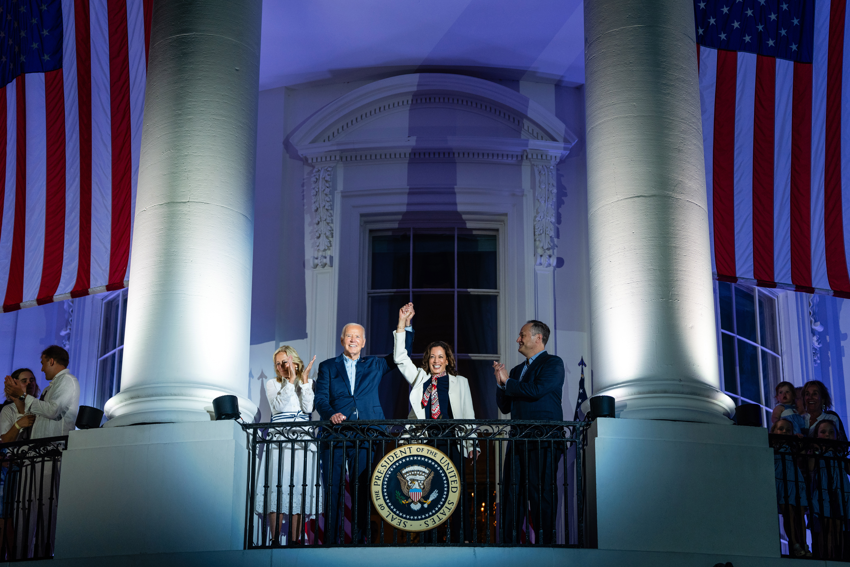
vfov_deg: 19.5
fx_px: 1653
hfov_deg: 28.8
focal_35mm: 70
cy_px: 284
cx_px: 425
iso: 800
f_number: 2.8
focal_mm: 70
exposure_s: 1/200
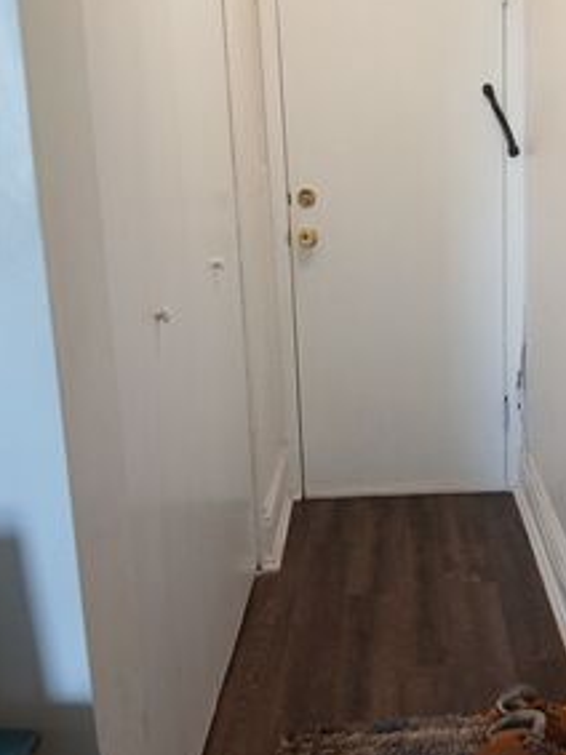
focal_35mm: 46
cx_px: 404
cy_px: 352
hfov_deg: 31.1
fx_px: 1004
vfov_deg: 41.2
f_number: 1.8
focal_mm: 3.98
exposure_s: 1/40
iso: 200
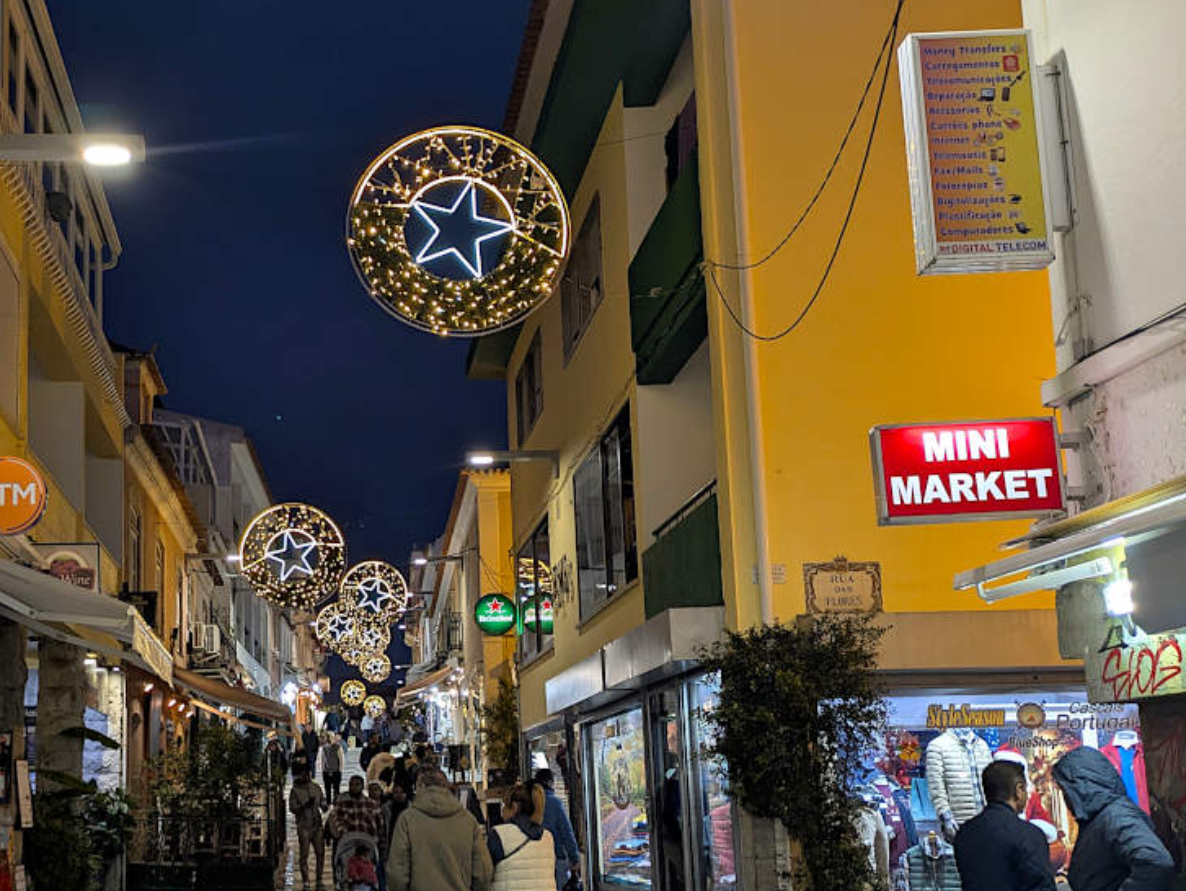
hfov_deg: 41.8
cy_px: 533
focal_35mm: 44
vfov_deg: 32.8
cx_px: 312
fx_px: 1508
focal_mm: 5.43
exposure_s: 1/100
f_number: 1.89
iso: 231
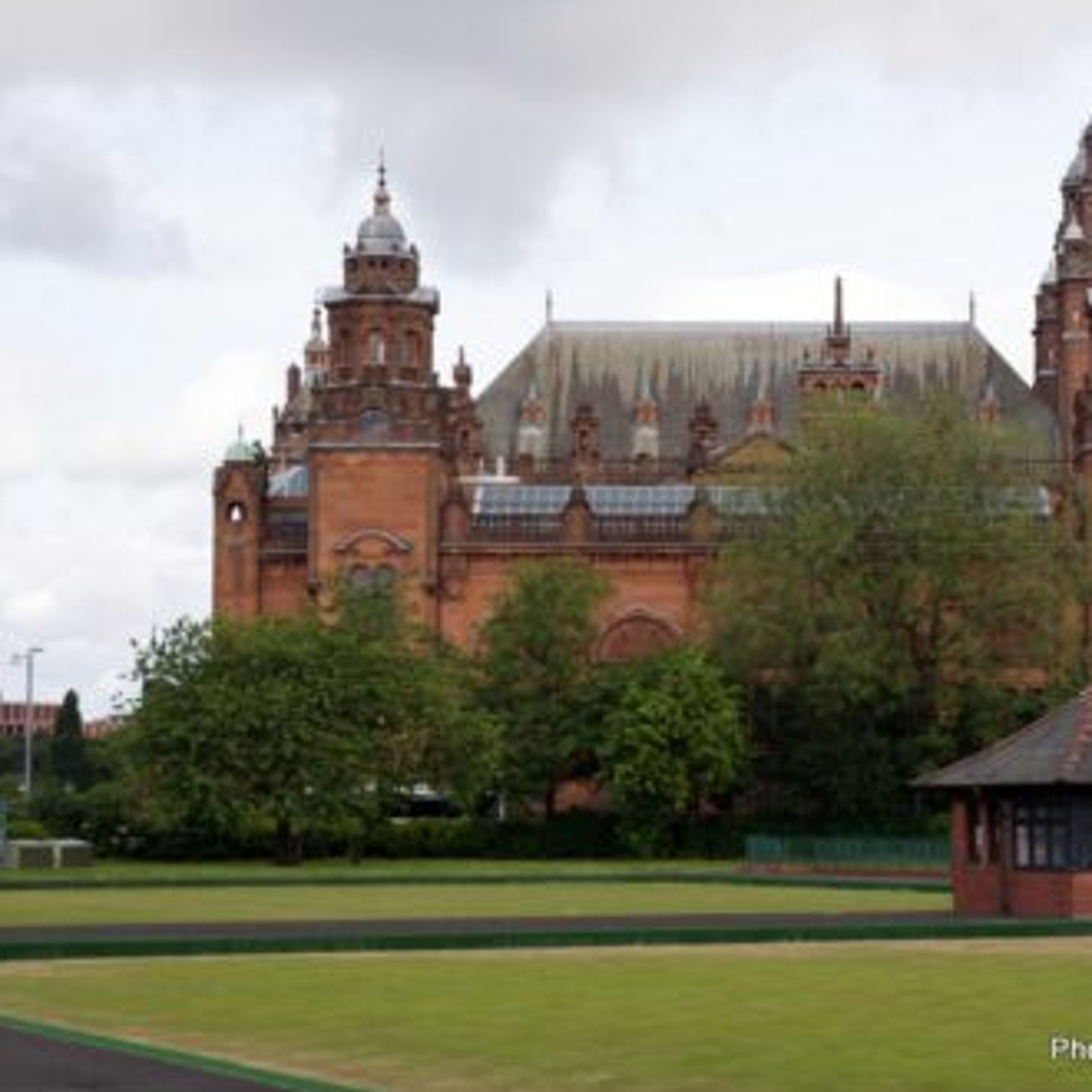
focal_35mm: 85
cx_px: 764
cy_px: 548
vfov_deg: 20.4
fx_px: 3034
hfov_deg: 20.3
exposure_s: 1/160
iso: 100
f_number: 6.3
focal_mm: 44
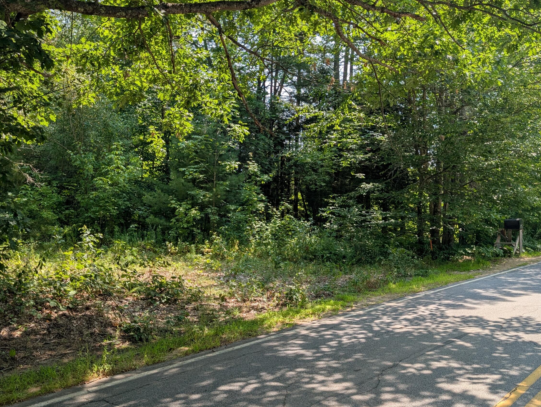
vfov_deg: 44.2
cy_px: 189
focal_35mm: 32
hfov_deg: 56.7
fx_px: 501
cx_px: 268
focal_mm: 6.9
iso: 19
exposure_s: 1/388
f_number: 1.68
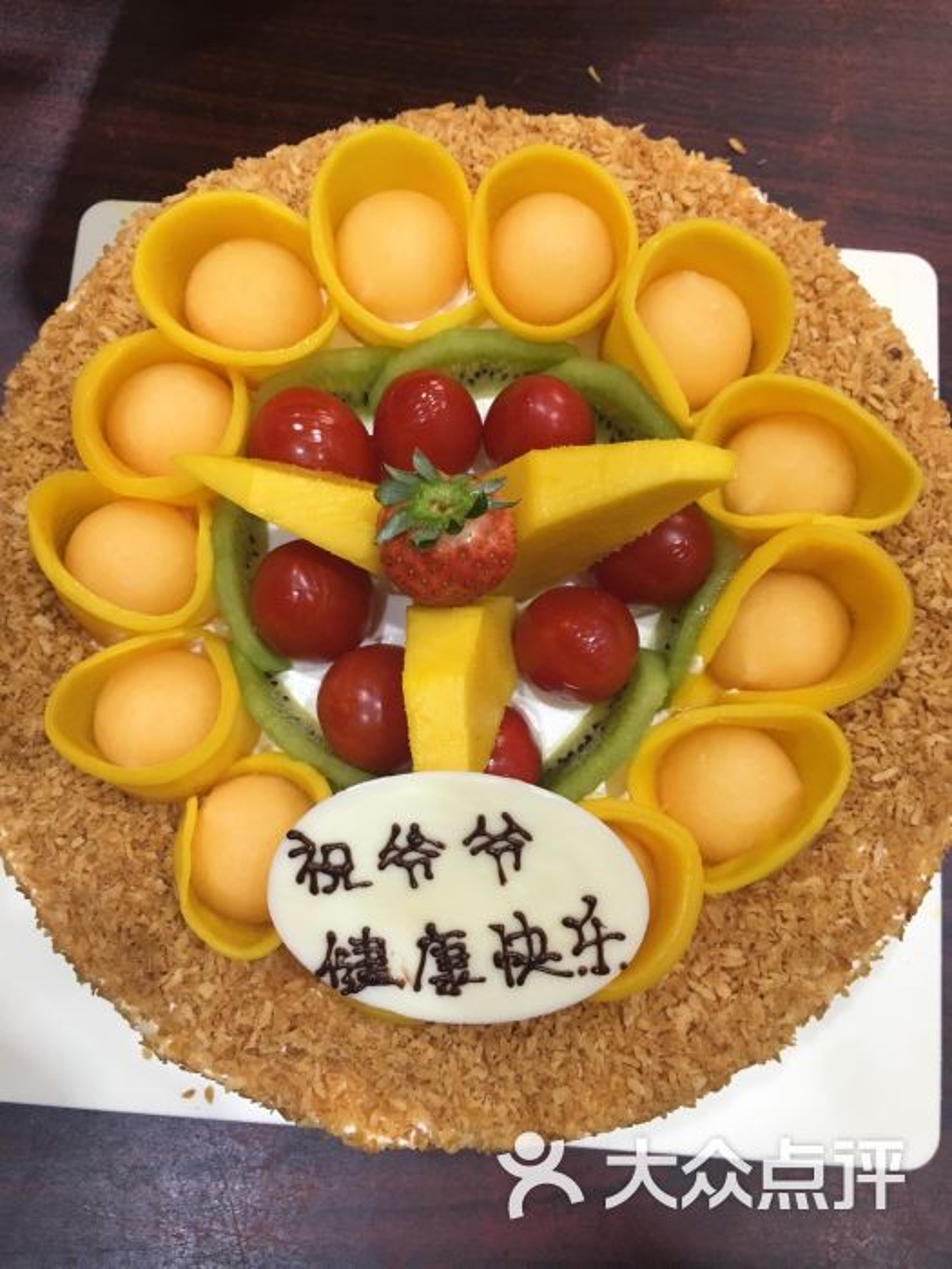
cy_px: 634
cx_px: 476
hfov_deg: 48.2
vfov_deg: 61.7
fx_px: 1063
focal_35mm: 29
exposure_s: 1/33
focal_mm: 4.15
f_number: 2.2
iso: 50
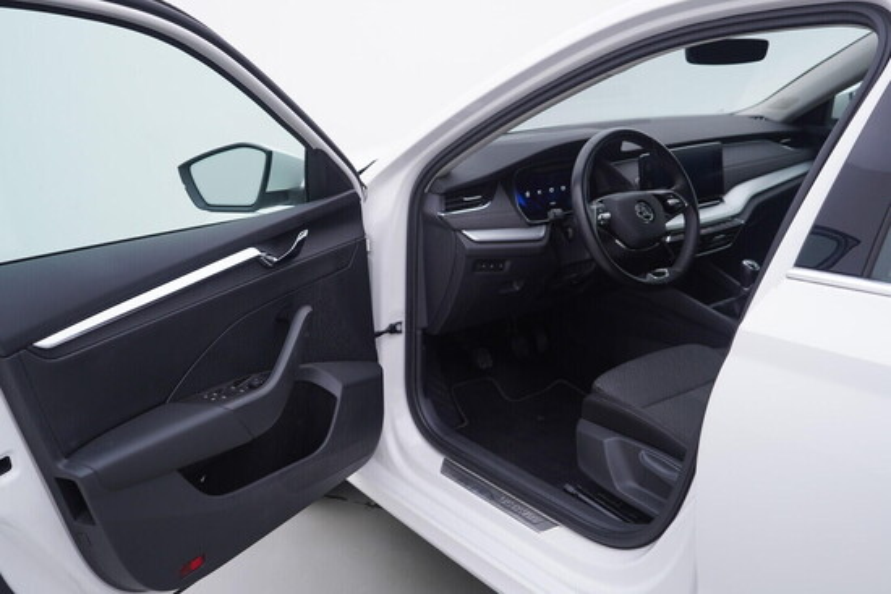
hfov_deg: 53.1
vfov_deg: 36.9
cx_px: 446
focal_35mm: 36
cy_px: 297
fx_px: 891
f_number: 3.5
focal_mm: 24
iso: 125
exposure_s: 1/60
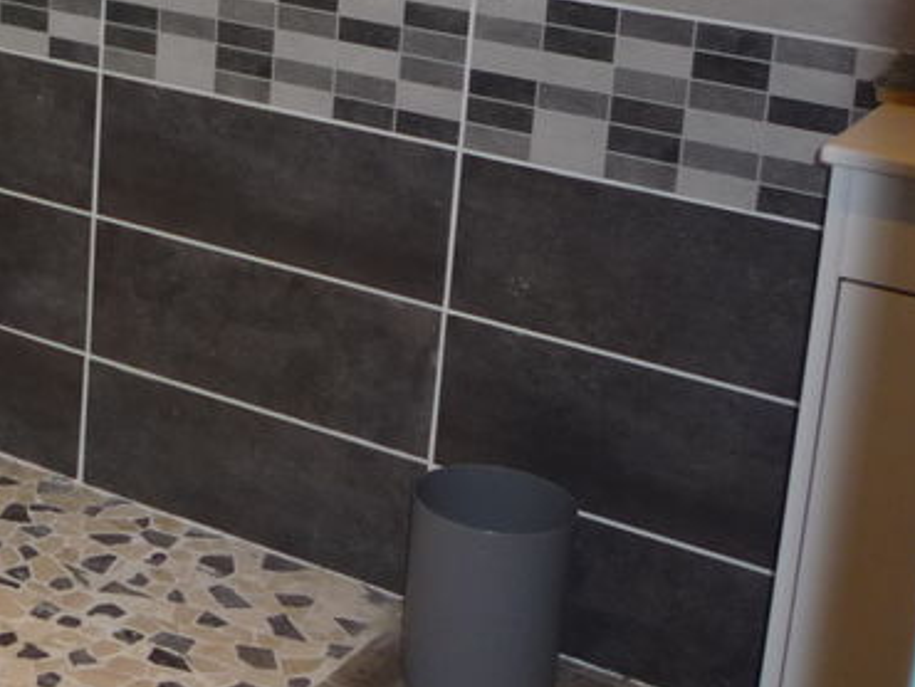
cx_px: -309
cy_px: -2
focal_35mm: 81
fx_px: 2142
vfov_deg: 17.8
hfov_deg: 21.5
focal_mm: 5.2
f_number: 3.3
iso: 125
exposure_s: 1/30
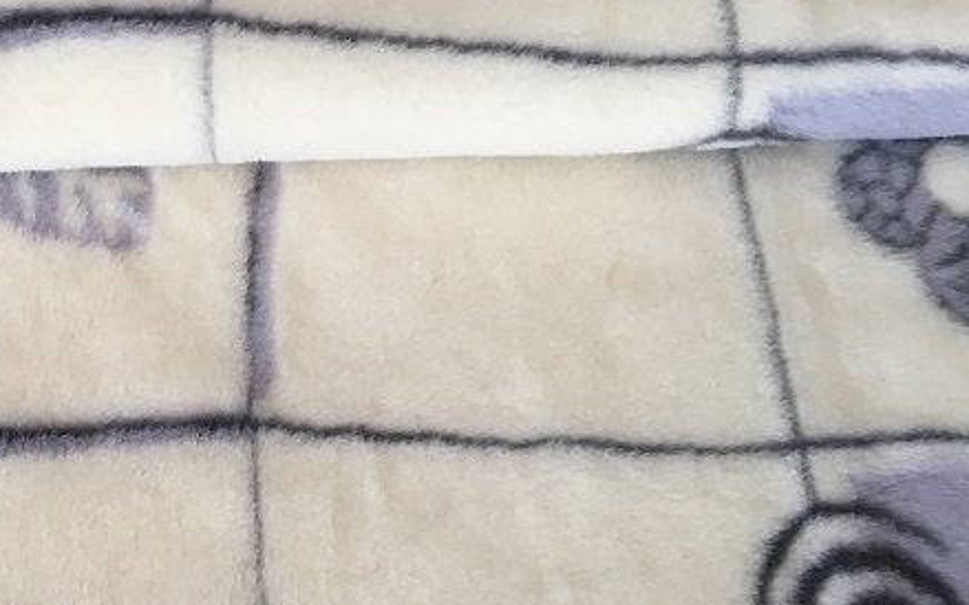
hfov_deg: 35.5
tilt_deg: -62.8
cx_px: 249
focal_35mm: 56
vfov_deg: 23.1
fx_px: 1478
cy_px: 347
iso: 25
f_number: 2.2
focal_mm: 4.15
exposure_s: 1/33
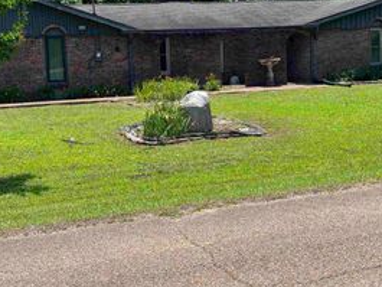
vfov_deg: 29.5
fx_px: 541
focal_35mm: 49
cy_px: 102
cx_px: 218
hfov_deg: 38.8
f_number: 1.6
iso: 50
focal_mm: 5.1
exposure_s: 1/2571
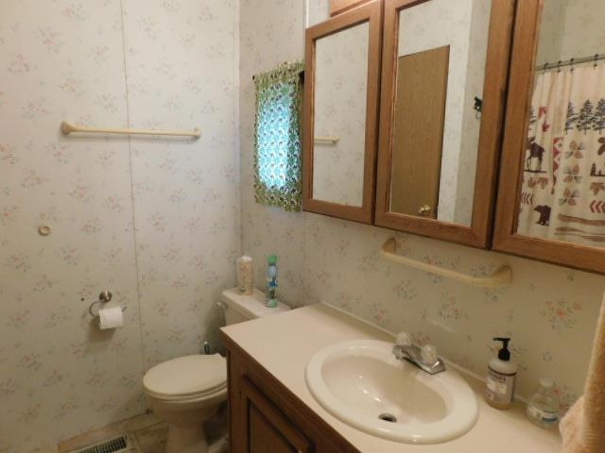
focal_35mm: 23
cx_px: 302
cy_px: 226
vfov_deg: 58.9
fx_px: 402
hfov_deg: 73.9
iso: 360
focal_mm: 4
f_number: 3
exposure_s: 1/30
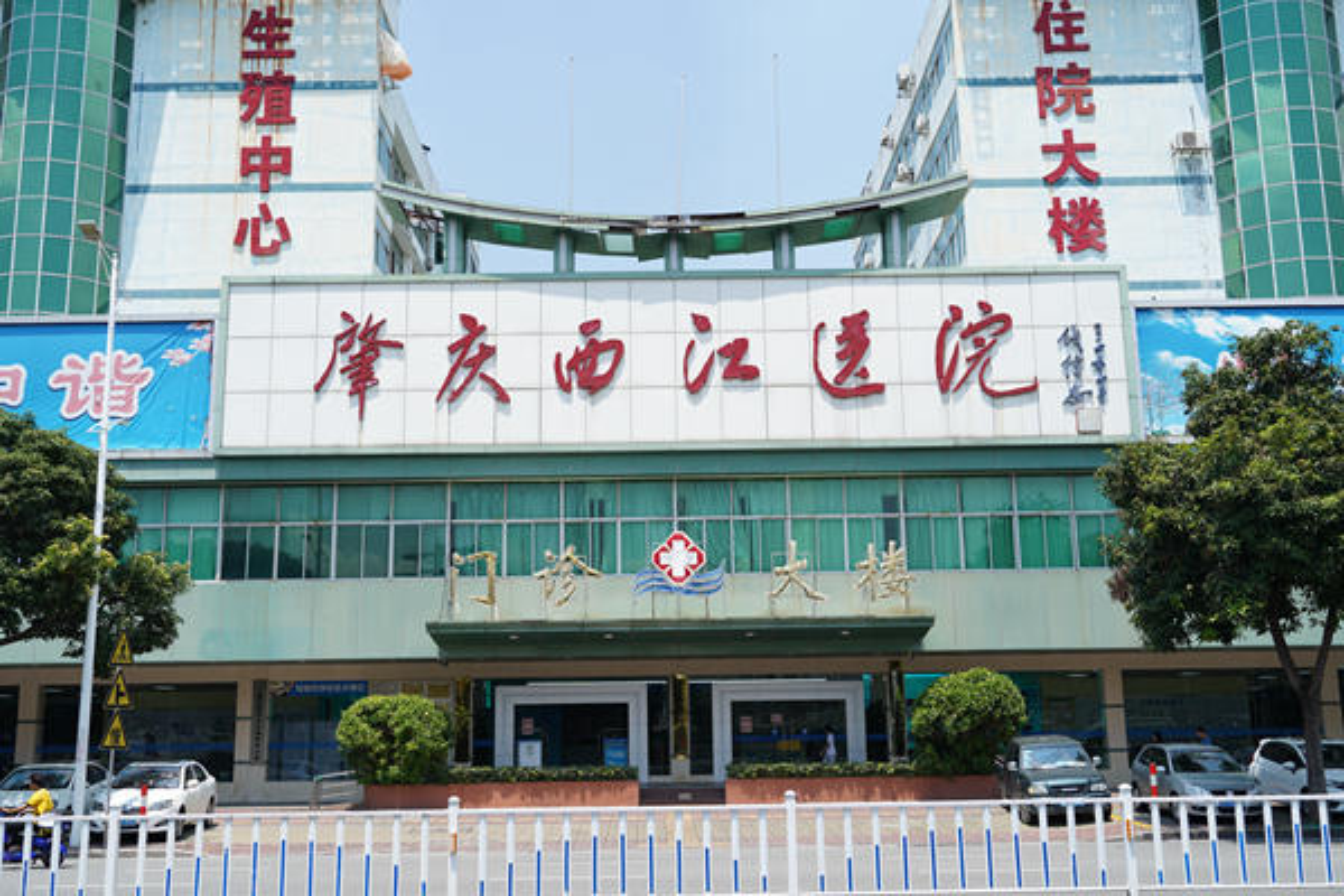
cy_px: 448
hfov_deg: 49.6
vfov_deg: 34.2
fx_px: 1456
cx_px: 672
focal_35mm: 39
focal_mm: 39
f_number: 5.6
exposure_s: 1/400
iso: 100
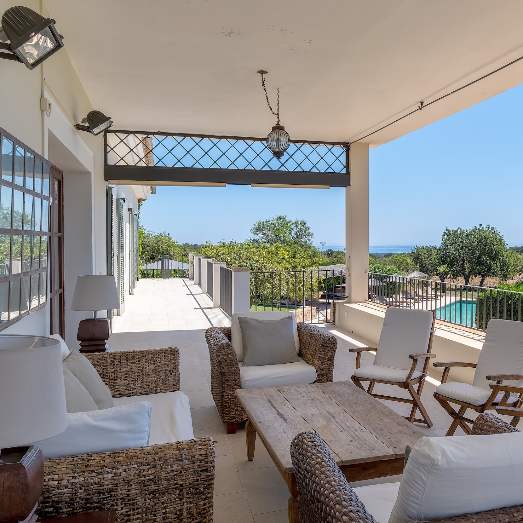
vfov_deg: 51.1
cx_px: 373
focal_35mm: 32
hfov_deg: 49.6
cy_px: 262
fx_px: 547
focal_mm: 16.6
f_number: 8
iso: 160
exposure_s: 1/550
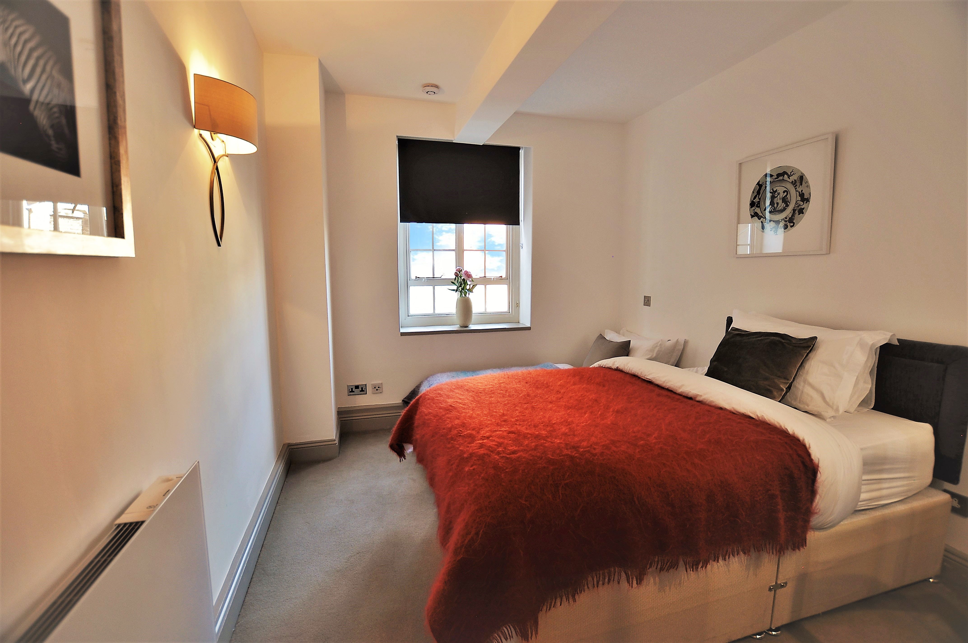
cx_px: 484
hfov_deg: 100.5
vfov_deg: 77.2
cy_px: 322
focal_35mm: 15
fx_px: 403
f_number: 3.5
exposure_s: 1/20
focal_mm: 10
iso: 200
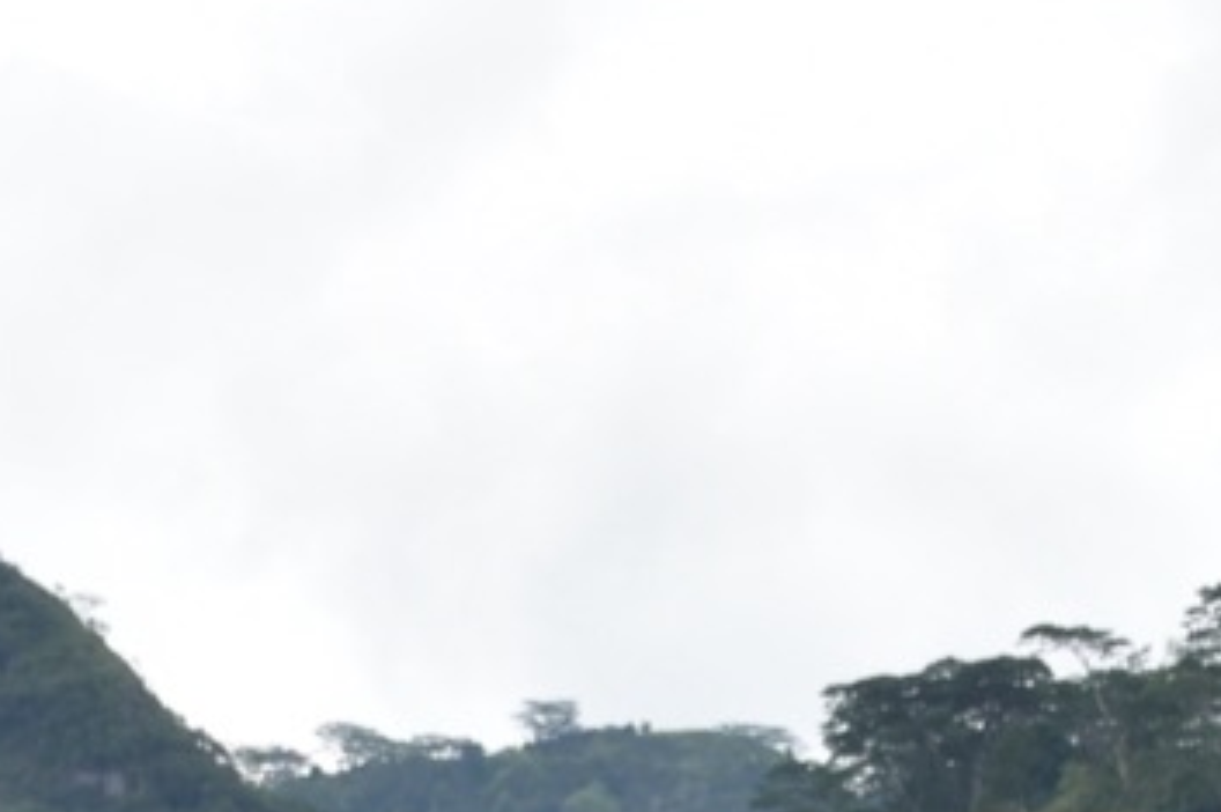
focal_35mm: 232
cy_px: 1534
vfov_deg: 5.8
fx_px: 7861
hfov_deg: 8.9
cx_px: 1037
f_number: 7.1
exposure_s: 1/200
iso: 100
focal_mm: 34
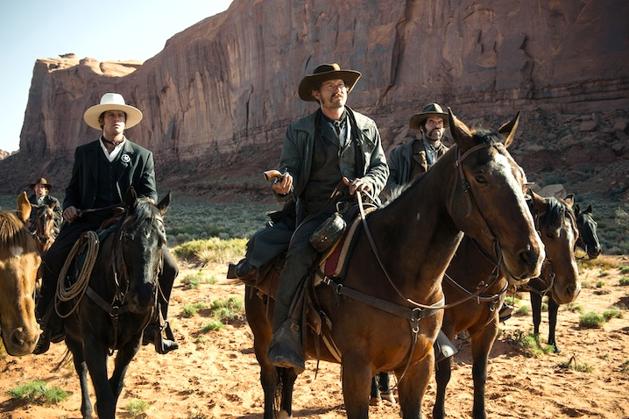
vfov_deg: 33.4
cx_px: 314
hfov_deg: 48.5
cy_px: 210
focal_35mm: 40
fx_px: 699
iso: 500
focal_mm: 40
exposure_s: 1/640
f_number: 6.3
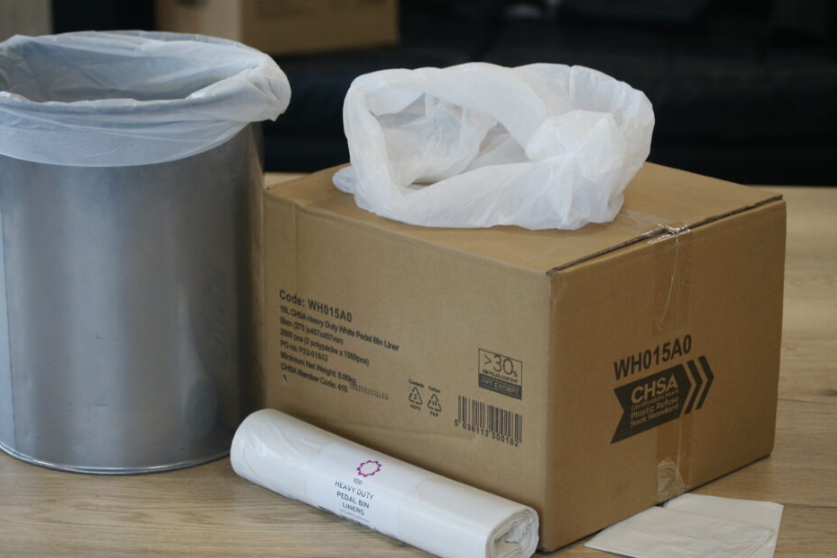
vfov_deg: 15.1
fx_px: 2105
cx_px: 389
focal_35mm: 91
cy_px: 294
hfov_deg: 22.5
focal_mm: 55
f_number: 4
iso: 200
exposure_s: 1/100
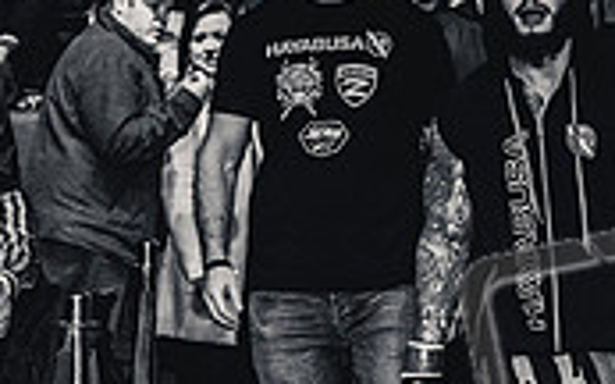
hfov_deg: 8.3
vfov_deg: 5.2
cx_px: 431
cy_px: 322
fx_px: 4256
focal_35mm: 254
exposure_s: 1/160
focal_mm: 70
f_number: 4.5
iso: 1600
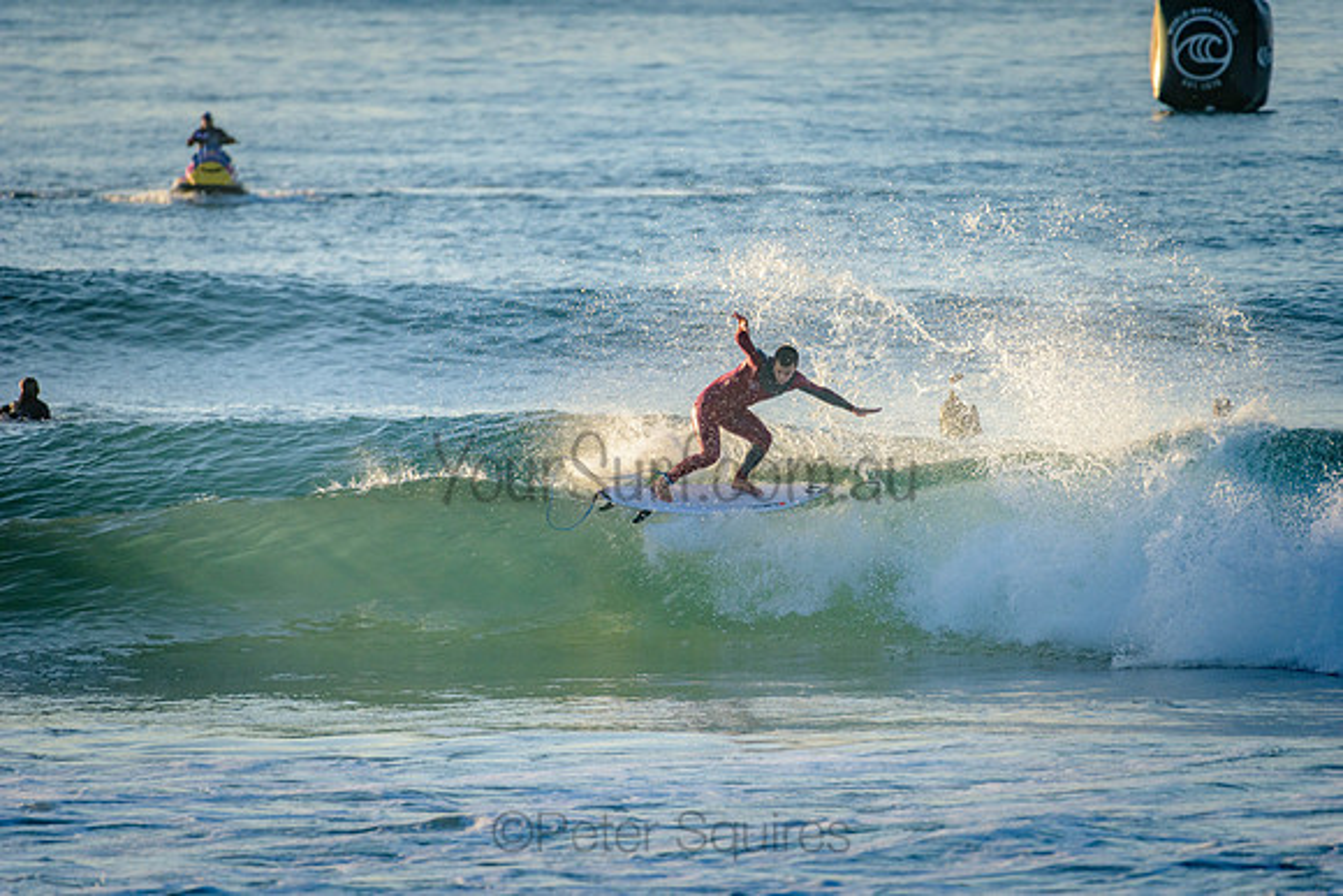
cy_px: 448
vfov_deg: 2.8
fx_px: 18656
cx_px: 672
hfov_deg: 4.1
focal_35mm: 500
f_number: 5.6
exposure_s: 1/2000
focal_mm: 500
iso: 450
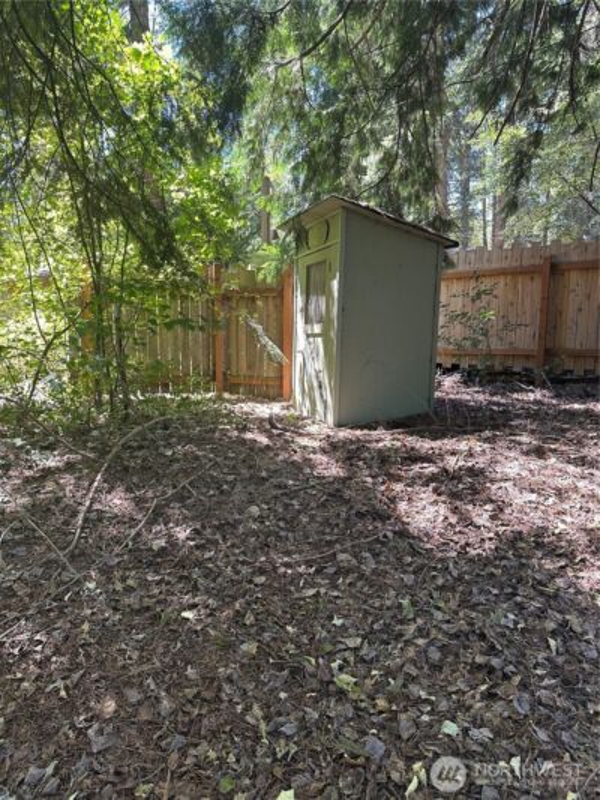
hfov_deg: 56.8
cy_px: 400
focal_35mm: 24
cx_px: 300
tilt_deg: -7.9
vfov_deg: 71.6
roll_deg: -1.1
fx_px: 554
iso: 100
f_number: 1.78
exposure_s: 1/121
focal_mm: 6.86
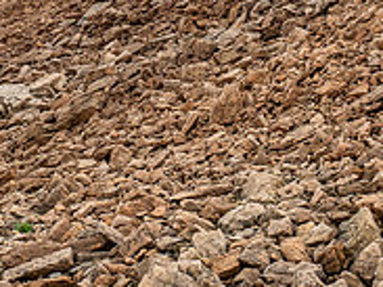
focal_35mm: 76
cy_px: -53
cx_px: 262
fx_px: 840
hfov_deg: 25.5
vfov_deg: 18.4
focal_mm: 12
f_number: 8
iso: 200
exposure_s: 1/250
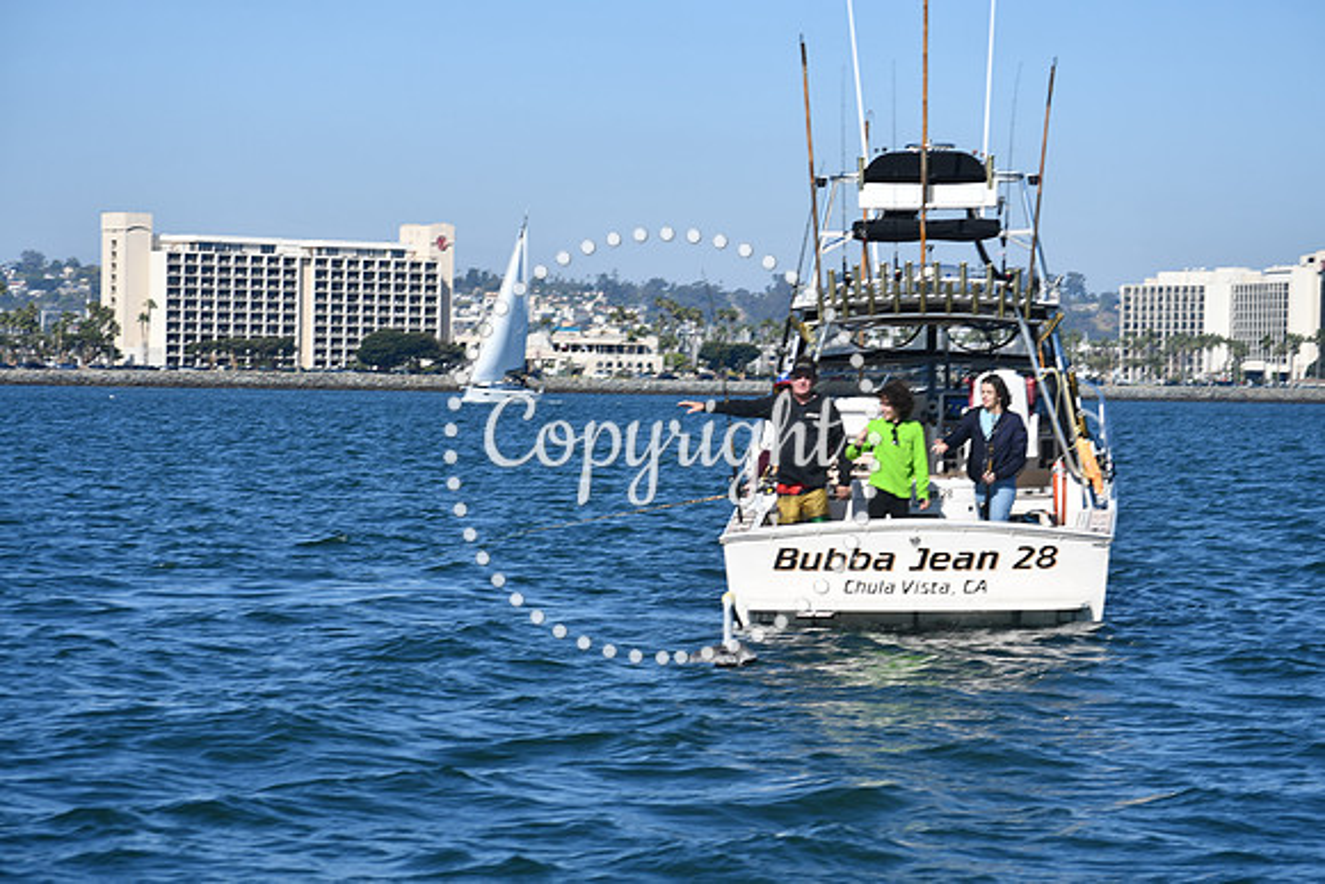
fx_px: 7436
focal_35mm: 202
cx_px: 662
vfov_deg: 6.8
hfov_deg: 10.2
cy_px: 442
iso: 100
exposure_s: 1/640
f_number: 9
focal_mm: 135
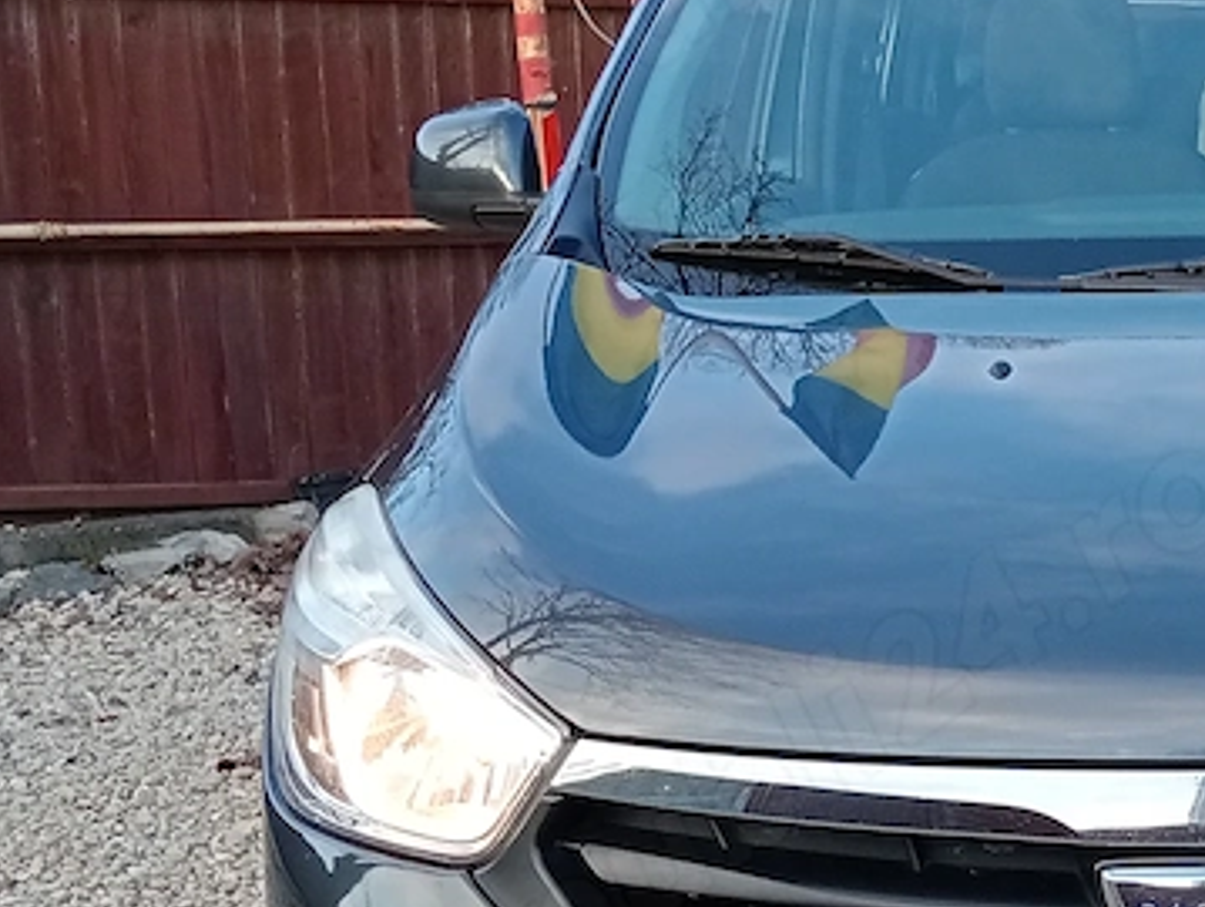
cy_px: 781
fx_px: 2718
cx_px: 1262
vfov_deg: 18.7
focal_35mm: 78
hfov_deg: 23.7
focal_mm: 3.98
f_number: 1.8
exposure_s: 1/111
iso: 100
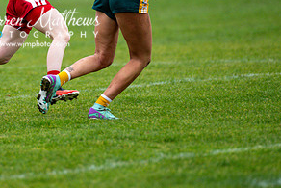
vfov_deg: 2.3
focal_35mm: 595
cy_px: 4
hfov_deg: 3.5
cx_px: 35
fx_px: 4646
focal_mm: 300
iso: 2000
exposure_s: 1/640
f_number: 2.8
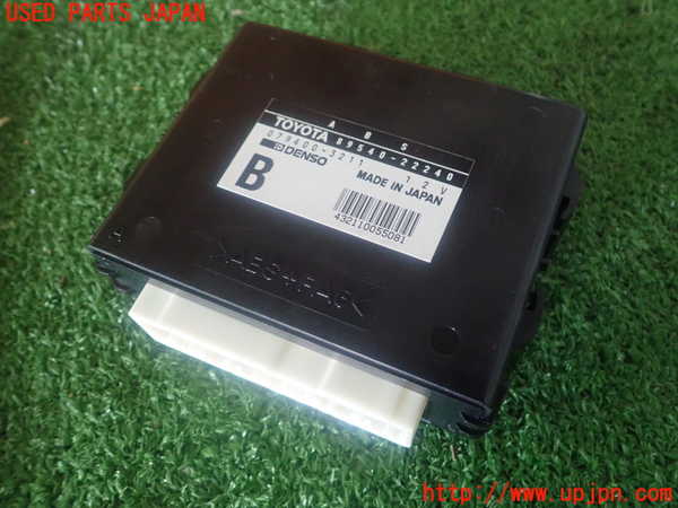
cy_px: 254
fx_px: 588
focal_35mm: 30
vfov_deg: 46.8
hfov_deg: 60.0
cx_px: 339
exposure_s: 1/60
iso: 800
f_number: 2.3
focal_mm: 5.5
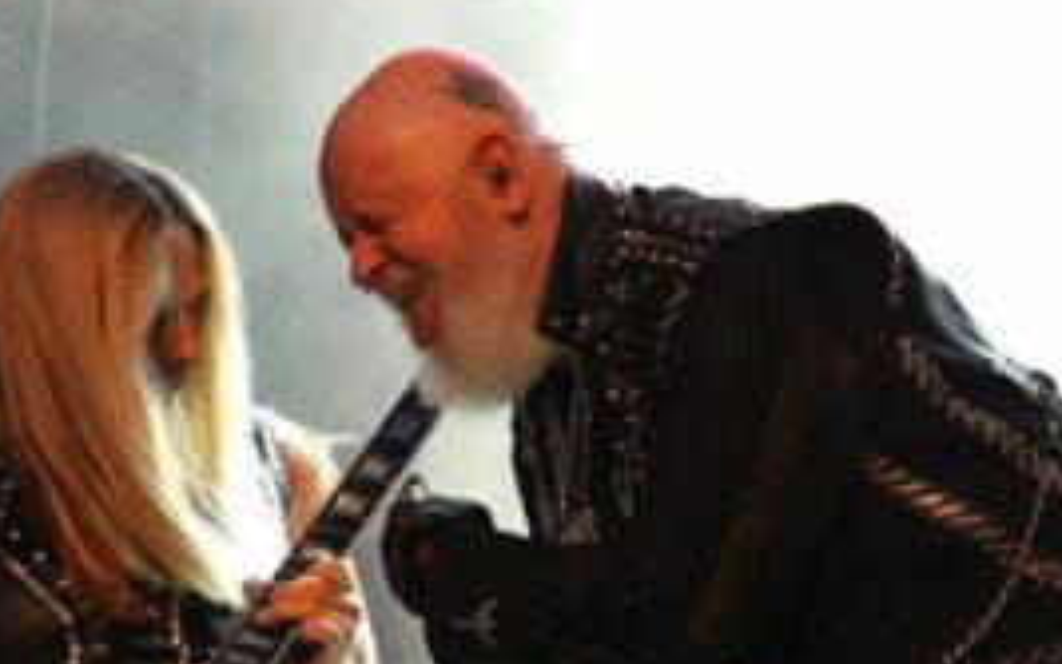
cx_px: 402
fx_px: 6498
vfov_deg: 5.9
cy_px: 326
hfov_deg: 9.3
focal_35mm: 224
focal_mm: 51
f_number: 4.5
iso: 400
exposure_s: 1/160
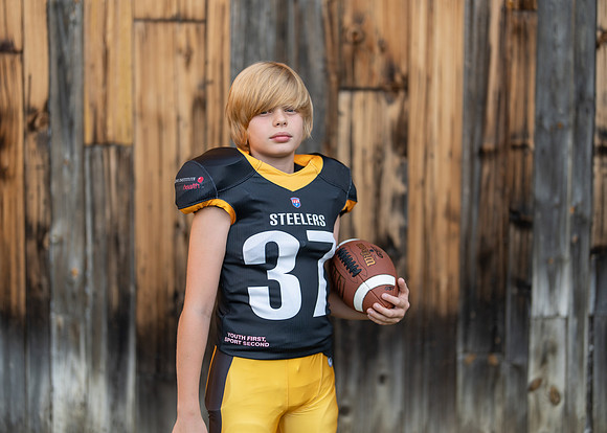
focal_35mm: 52
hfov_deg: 37.2
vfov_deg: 27.0
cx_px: 304
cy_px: 216
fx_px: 903
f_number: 1.2
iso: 100
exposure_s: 1/2000
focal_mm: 50
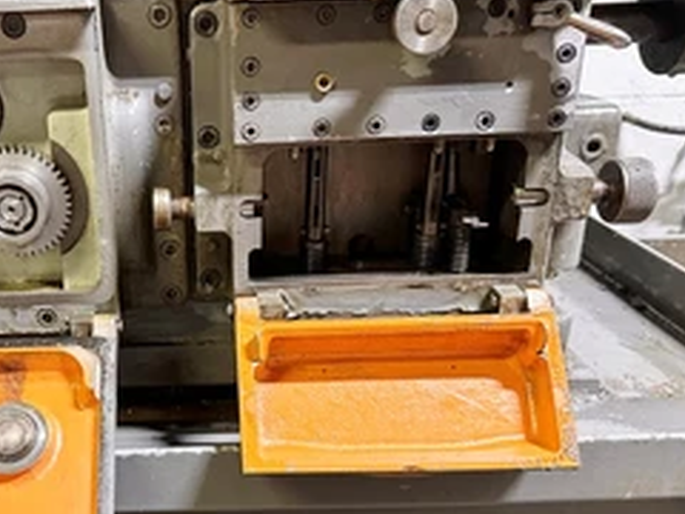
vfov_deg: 35.7
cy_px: 326
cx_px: 171
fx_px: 792
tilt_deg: -21.9
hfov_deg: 45.2
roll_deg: +3.7
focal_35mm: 40
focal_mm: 6.86
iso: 500
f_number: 1.78
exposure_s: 1/60
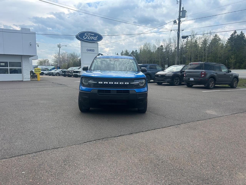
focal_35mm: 26
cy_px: 92
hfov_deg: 67.3
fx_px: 185
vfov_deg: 53.1
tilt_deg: -6.2
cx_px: 123
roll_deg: +0.1
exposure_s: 1/3460
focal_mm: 5.7
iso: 50
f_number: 1.5
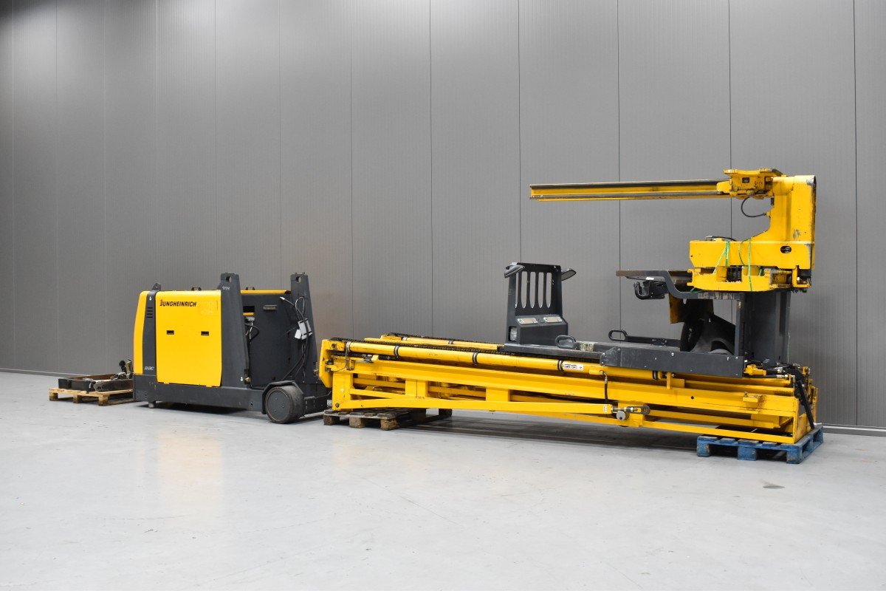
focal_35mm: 38
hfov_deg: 51.3
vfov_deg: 35.5
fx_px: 923
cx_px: 443
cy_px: 296
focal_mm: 25
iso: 1600
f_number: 5.6
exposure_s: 1/40
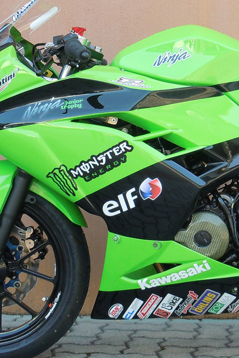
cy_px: 178
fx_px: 627
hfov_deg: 21.6
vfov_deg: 31.9
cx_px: 118
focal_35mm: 63
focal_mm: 8.1
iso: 100
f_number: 3.8
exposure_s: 1/80
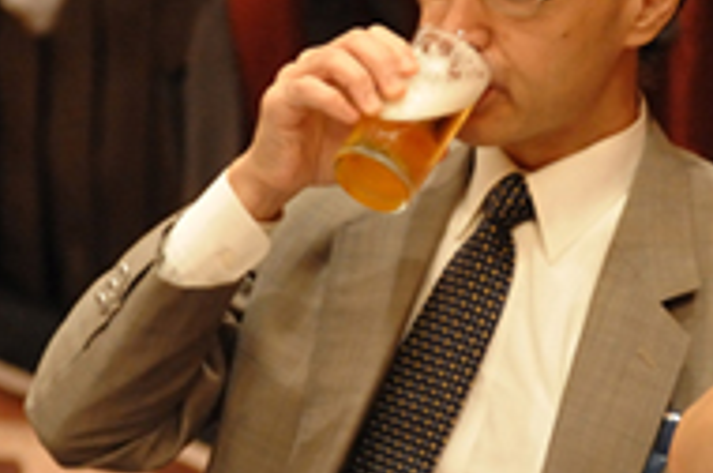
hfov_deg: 10.9
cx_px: 417
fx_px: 3737
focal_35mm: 189
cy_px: 255
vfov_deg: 7.2
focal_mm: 56
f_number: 2.8
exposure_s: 1/125
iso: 4500
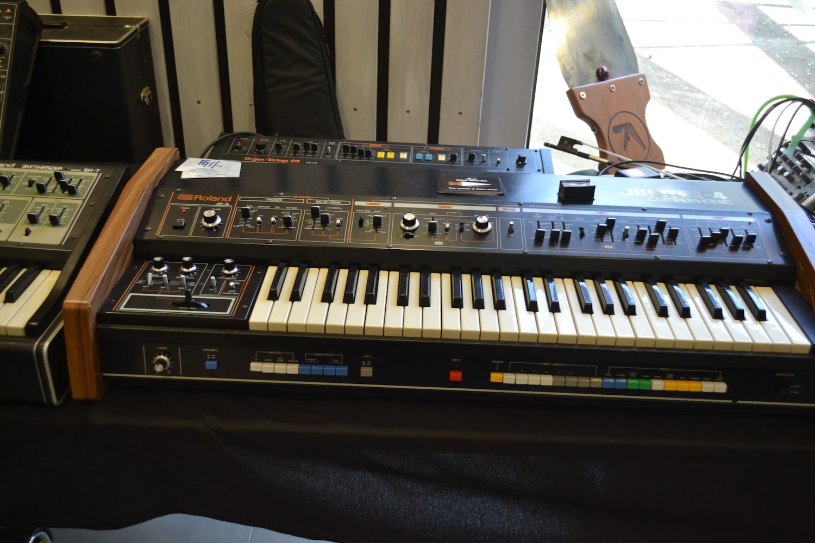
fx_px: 747
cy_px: 272
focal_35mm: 33
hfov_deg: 57.2
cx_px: 408
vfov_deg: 40.0
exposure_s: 1/60
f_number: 4
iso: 400
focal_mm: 22
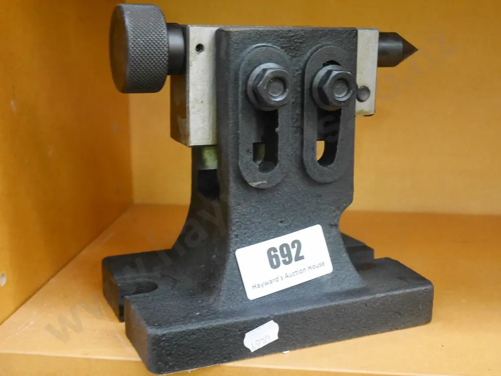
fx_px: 724
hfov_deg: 38.2
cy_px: 188
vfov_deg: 29.1
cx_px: 250
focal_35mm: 50
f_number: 5.1
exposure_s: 1/10
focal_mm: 25
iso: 3200
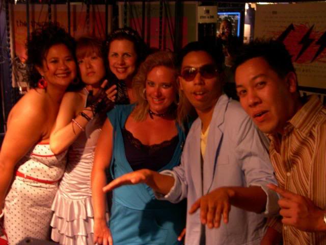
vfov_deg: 37.7
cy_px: 122
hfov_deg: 49.0
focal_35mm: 38
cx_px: 163
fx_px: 358
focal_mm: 8
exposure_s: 1
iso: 400
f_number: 2.8
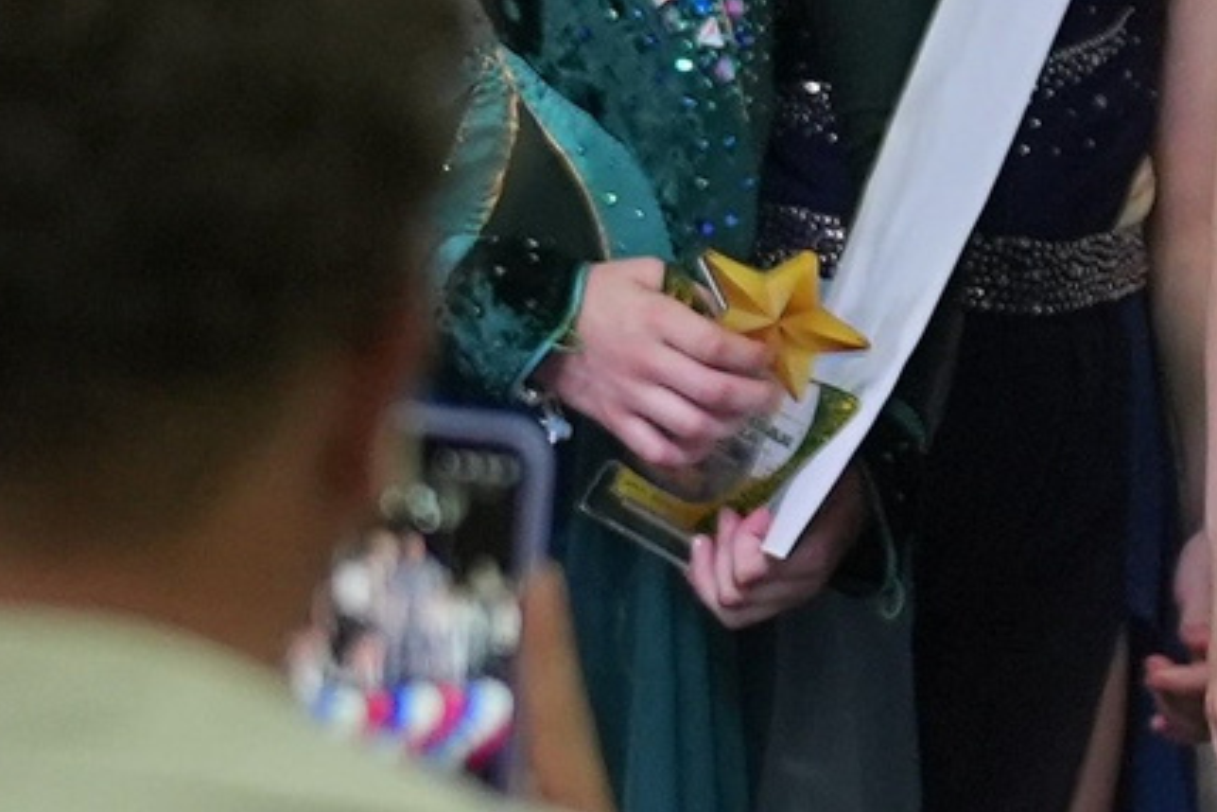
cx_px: 2811
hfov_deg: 1.9
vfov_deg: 1.2
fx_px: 37487
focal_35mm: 1109
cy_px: -737
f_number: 2.8
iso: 1250
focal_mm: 124
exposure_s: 1/400
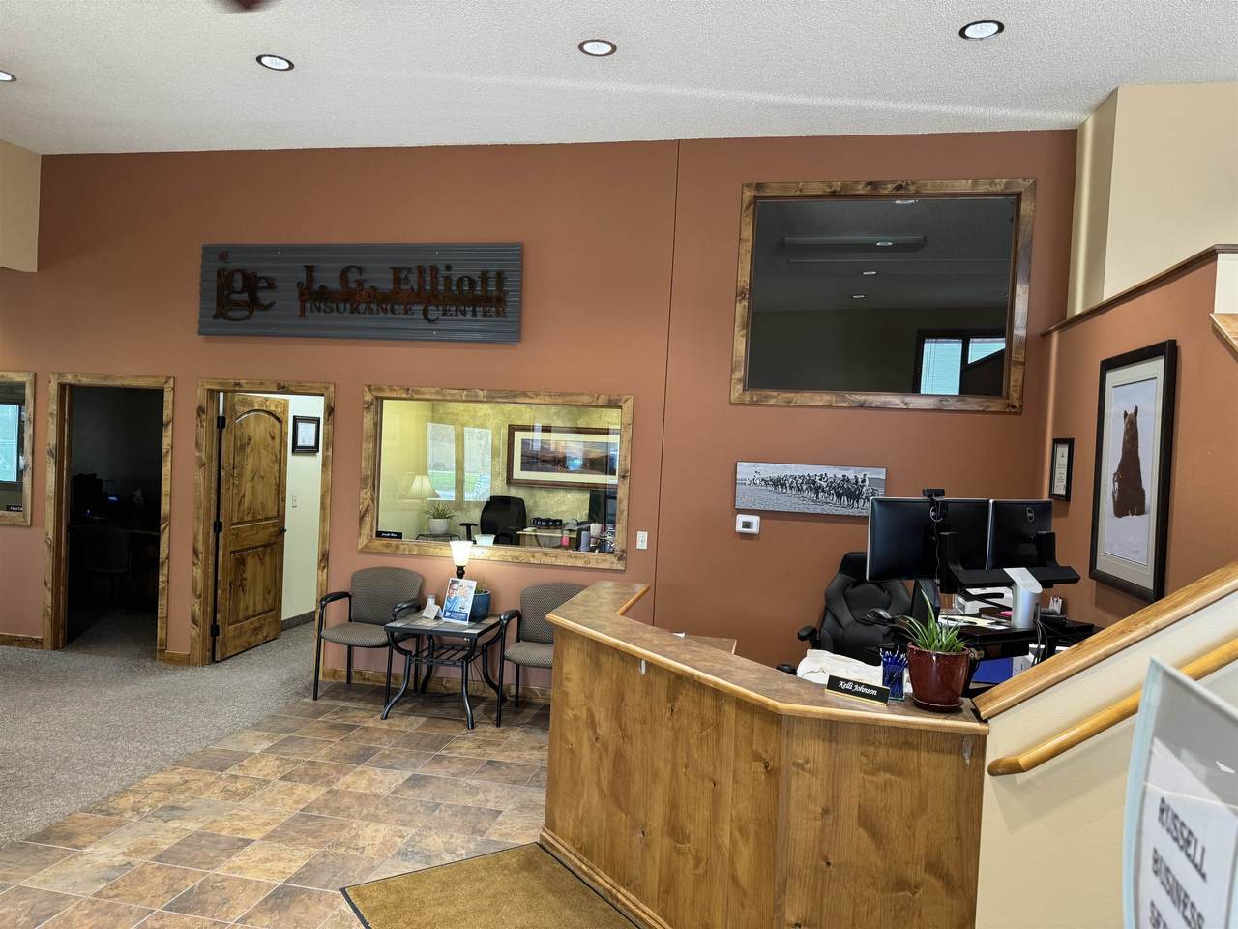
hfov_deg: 71.6
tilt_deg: -1.5
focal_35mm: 24
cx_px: 619
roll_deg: -2.9
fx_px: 858
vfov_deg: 56.8
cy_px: 464
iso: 125
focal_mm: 6.76
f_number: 1.78
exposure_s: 1/60
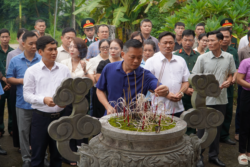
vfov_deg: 26.5
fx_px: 354
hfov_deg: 38.9
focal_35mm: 51
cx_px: 125
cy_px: 84
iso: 250
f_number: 4
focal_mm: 34
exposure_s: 1/160
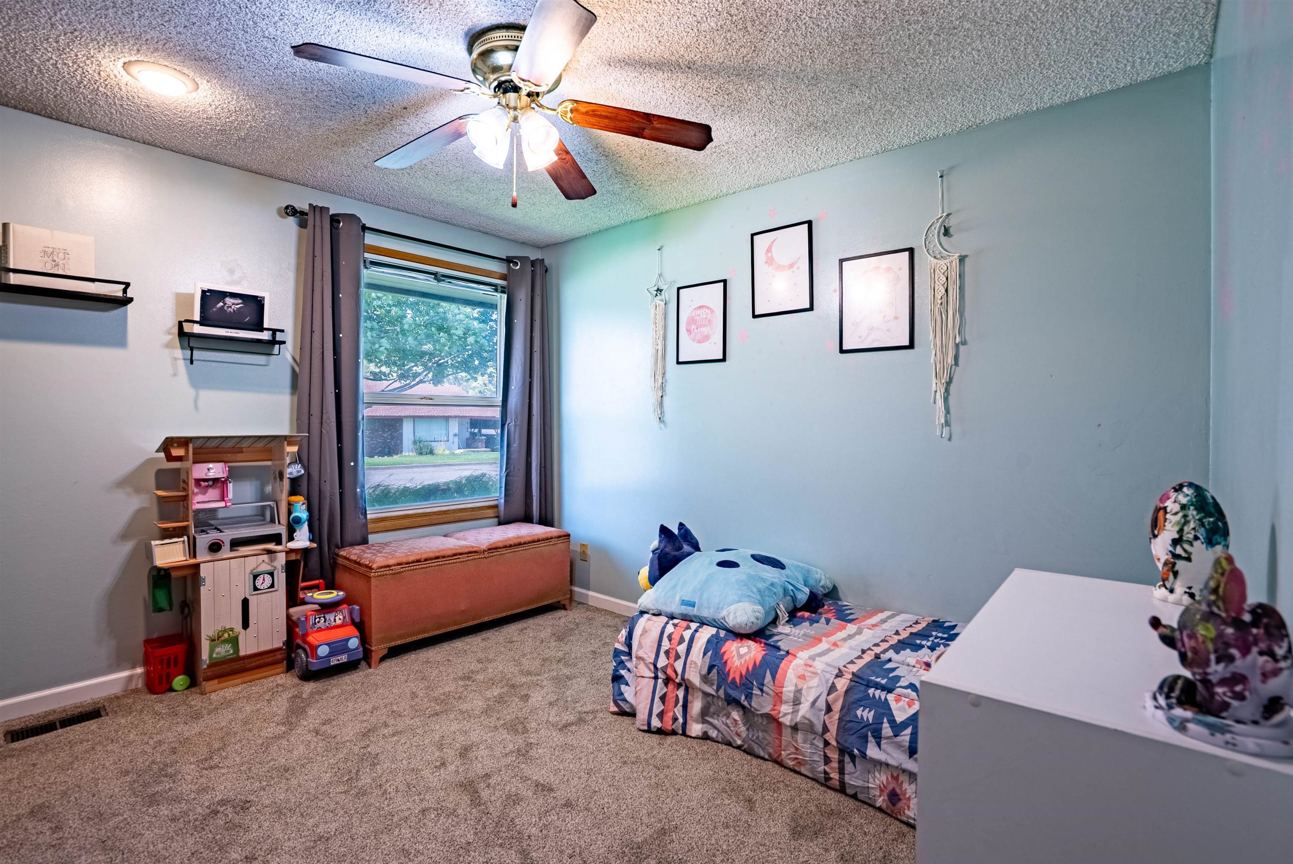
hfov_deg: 96.7
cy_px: 432
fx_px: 575
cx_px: 646
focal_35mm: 16
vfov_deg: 73.8
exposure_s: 1/80
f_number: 8
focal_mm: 16
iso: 200
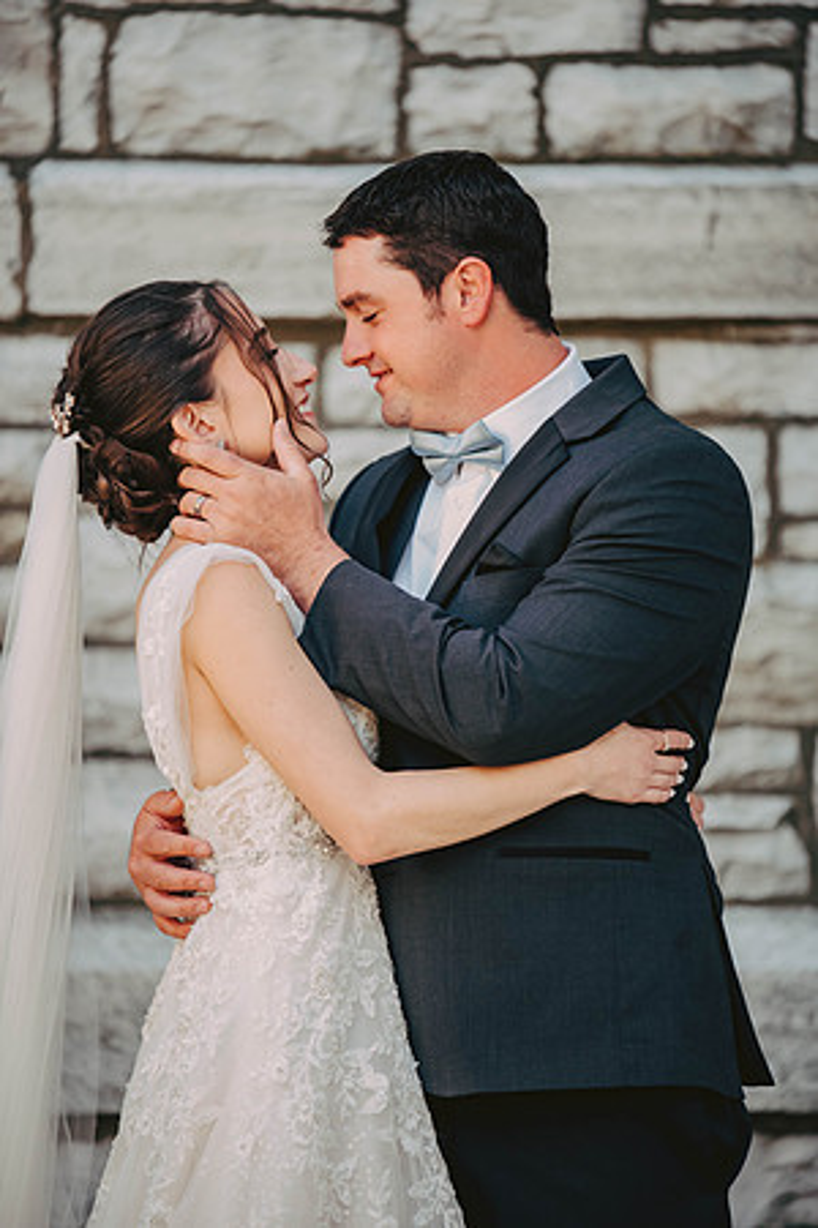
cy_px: 614
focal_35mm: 180
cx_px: 409
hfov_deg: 7.6
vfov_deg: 11.4
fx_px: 6135
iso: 1600
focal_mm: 180
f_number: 2.8
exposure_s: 1/1250
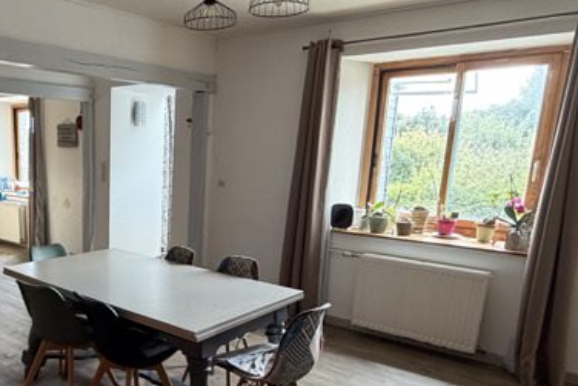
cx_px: 137
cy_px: 255
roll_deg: -0.7
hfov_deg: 56.9
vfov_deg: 41.8
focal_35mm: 31
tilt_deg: -10.2
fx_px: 498
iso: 320
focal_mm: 2.22
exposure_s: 1/92
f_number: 2.2
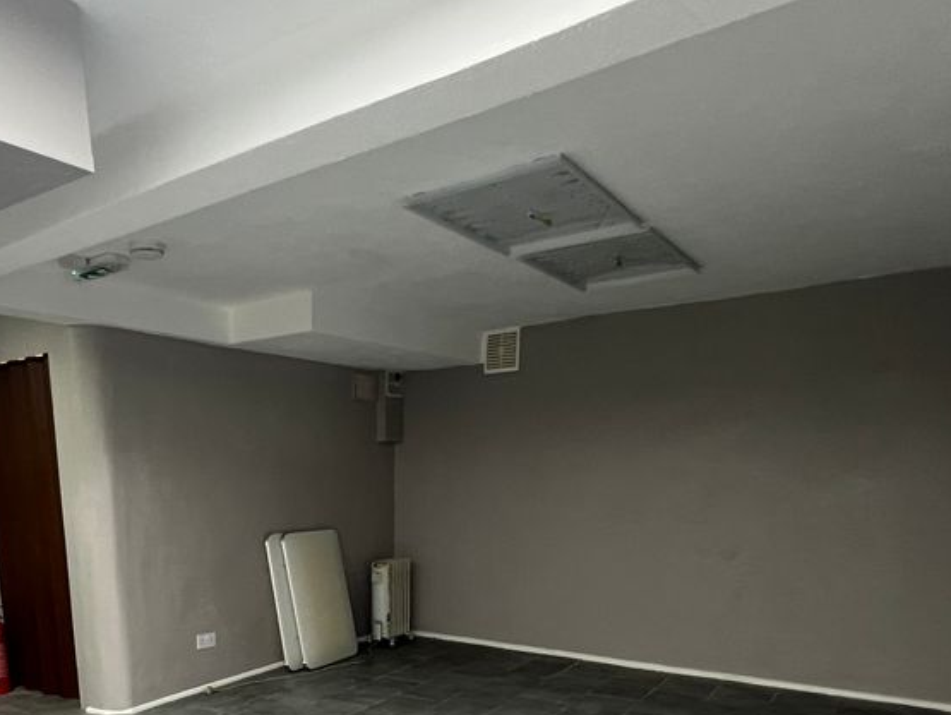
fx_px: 715
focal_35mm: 26
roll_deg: +1.3
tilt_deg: -13.4
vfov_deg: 47.6
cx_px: 329
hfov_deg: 65.7
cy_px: 646
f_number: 1.8
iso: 200
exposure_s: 1/50
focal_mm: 1.57
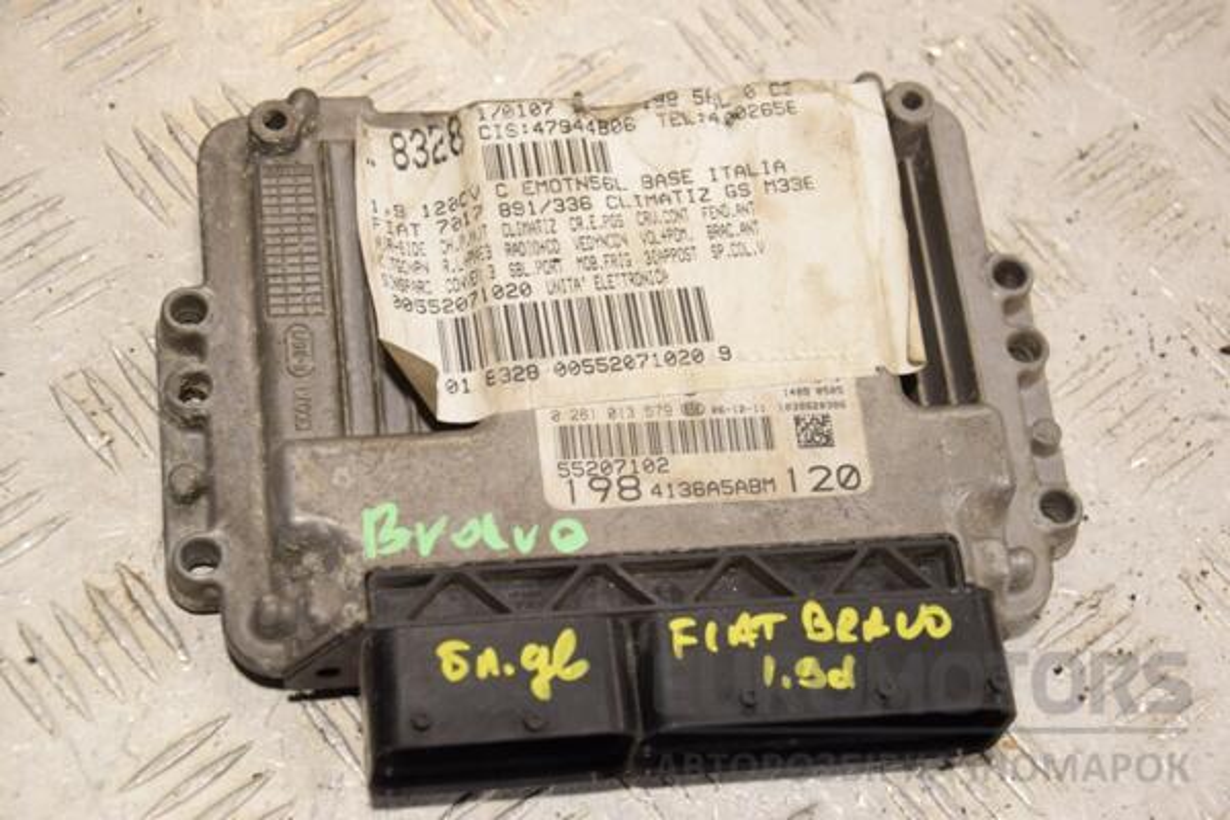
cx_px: 615
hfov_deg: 26.0
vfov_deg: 17.5
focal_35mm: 78
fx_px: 2665
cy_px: 410
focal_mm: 52
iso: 400
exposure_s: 1/100
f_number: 5
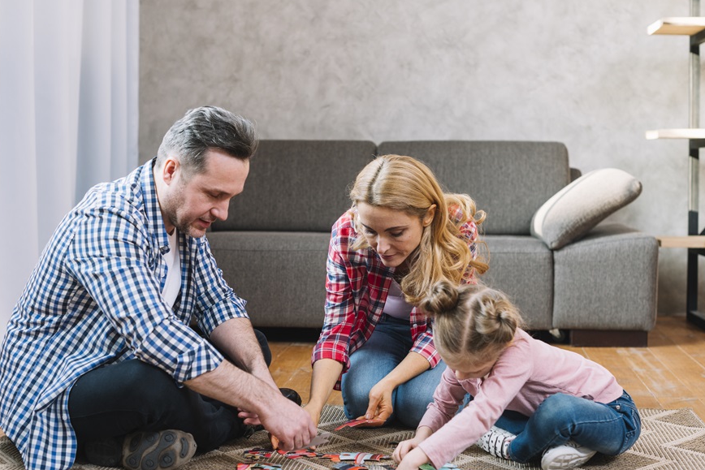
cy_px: 260
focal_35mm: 59
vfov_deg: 23.0
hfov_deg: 33.9
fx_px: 1156
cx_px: 334
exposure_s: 1/160
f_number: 3.5
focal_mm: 50
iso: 320
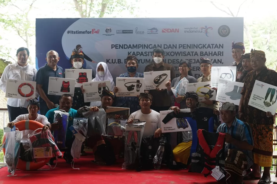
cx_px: 138
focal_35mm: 50
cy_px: 92
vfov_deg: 27.0
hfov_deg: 39.6
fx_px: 385
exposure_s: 1/80
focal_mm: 50
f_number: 4
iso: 320
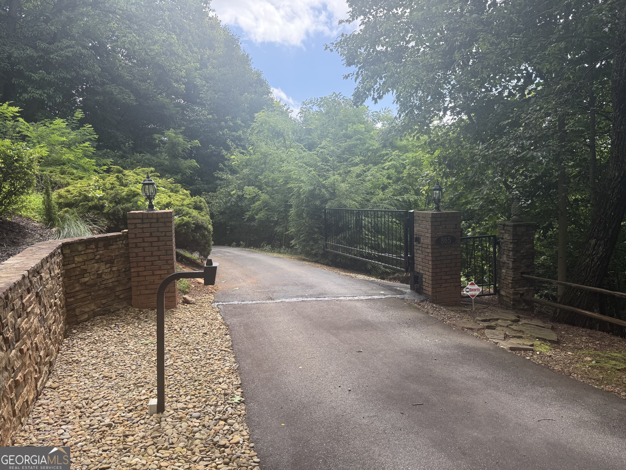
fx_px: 434
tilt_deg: -5.0
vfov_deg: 56.8
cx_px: 313
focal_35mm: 24
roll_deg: +1.7
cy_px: 235
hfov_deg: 71.6
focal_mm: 6.76
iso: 100
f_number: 1.78
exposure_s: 1/943
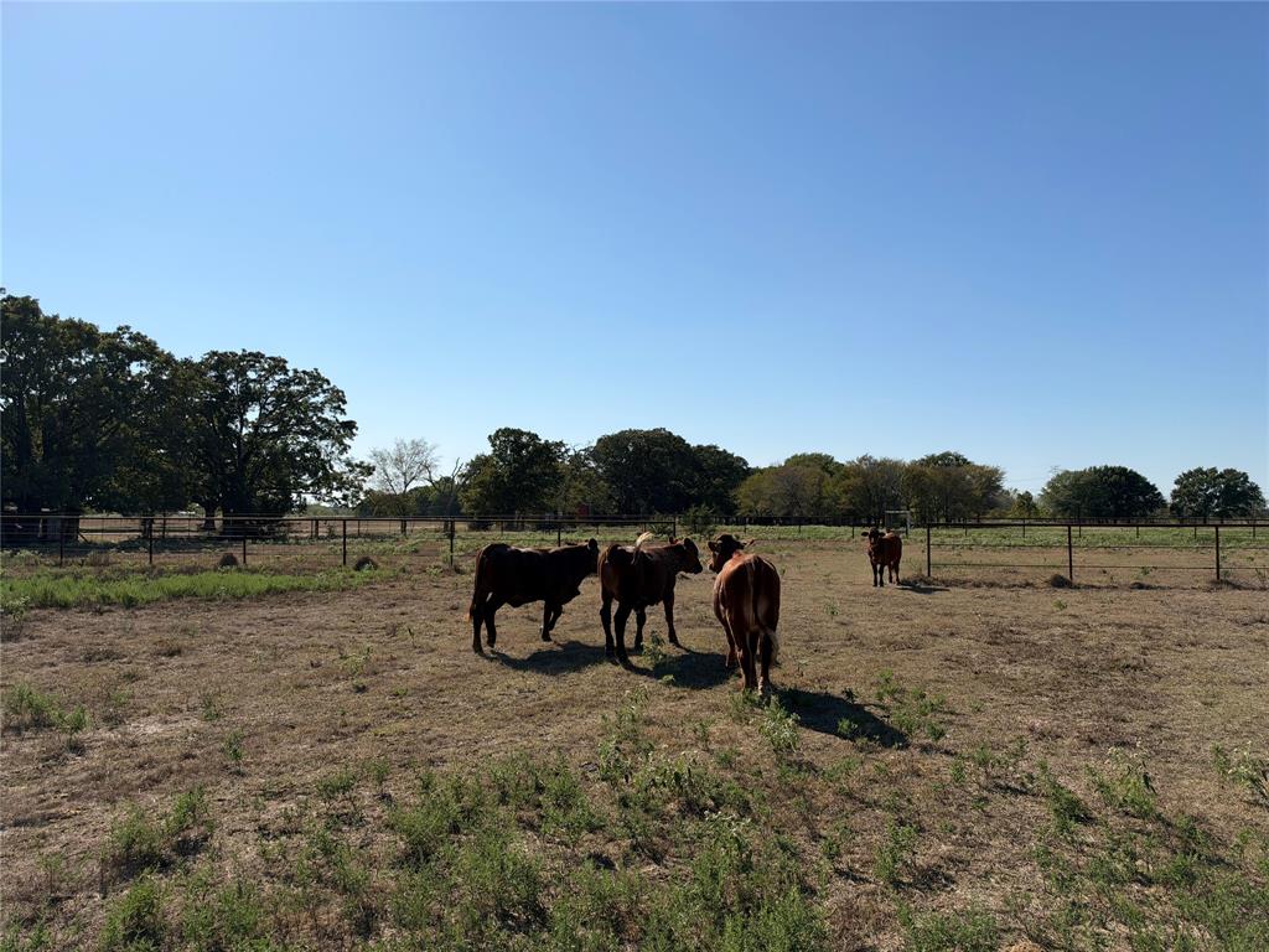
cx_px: 634
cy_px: 476
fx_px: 880
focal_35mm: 24
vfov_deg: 56.8
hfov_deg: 71.6
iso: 80
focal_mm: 6.93
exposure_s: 1/7874
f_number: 1.8
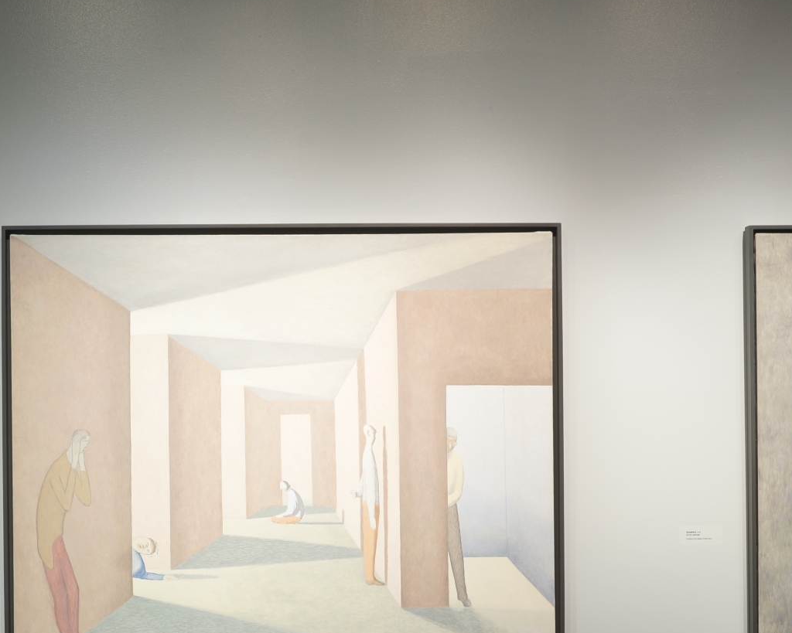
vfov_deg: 19.8
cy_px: 459
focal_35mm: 77
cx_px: 295
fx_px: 1805
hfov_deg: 24.7
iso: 64
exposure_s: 1/1.25
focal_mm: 35
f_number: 9
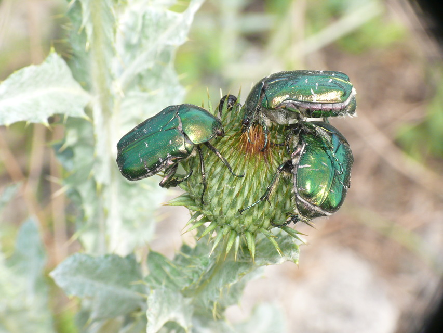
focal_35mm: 110
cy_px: 166
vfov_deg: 13.5
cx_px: 222
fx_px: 1408
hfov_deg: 17.9
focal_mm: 23.3
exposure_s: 1/125
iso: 200
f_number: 9
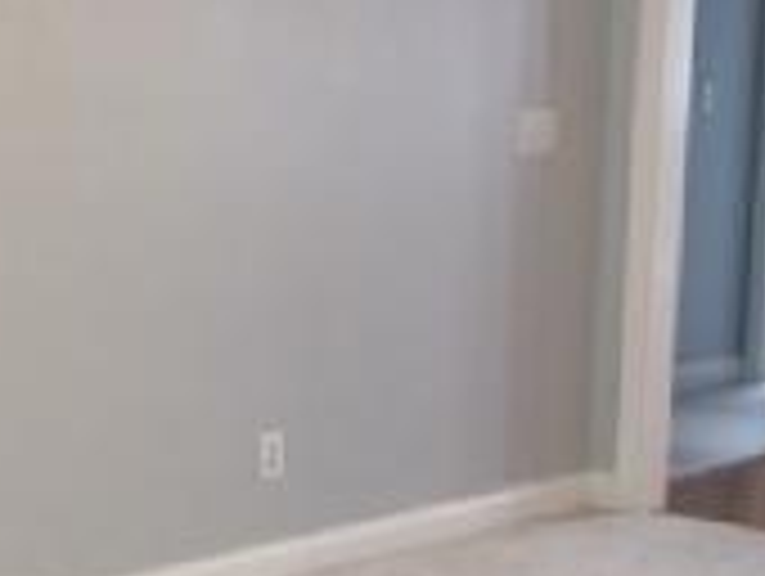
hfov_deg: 19.5
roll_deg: +1.0
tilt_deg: -16.9
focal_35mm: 99
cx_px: 81
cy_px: 680
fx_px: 2191
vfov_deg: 14.5
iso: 40
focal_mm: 4.15
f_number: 2.2
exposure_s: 1/15
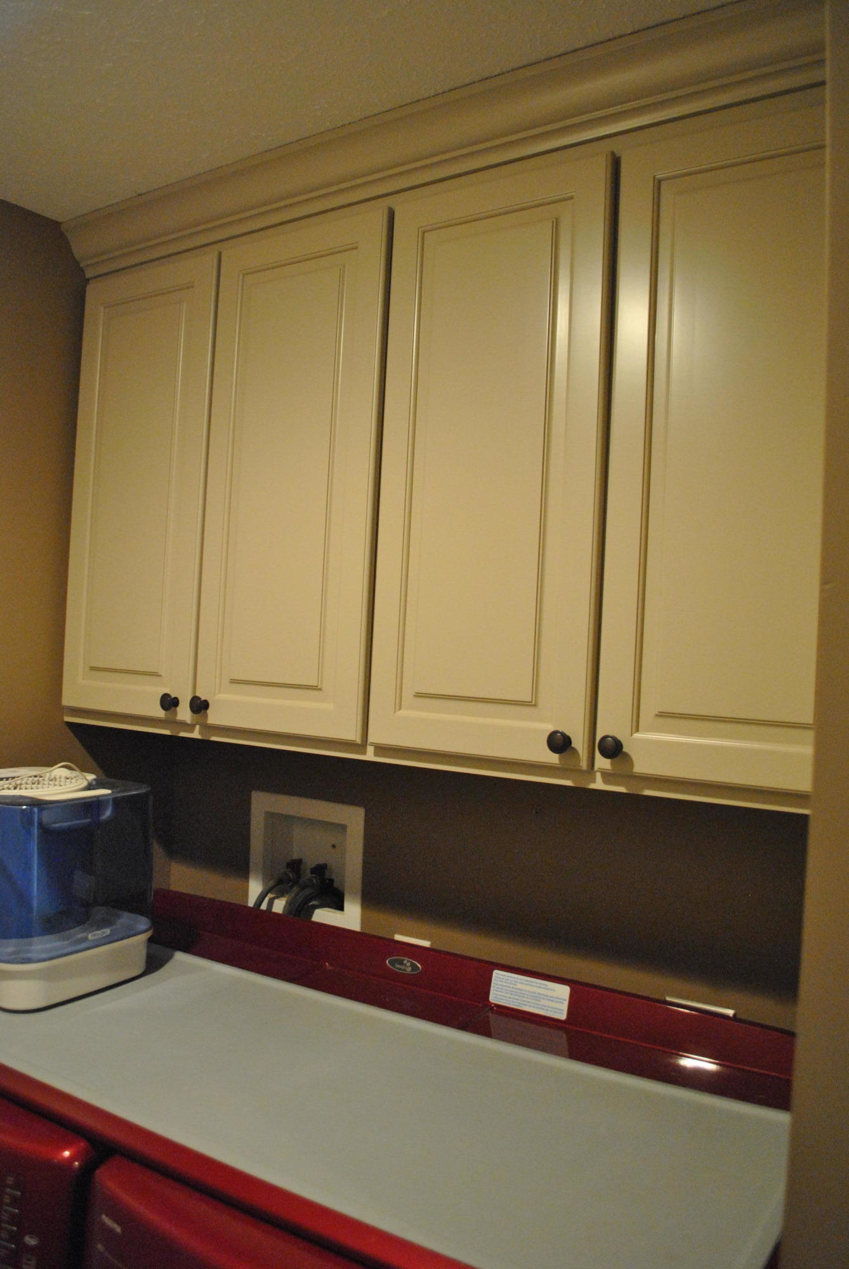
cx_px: 424
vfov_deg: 67.3
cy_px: 634
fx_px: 953
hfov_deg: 48.0
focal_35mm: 27
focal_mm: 18
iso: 1250
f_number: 3.5
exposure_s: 1/30
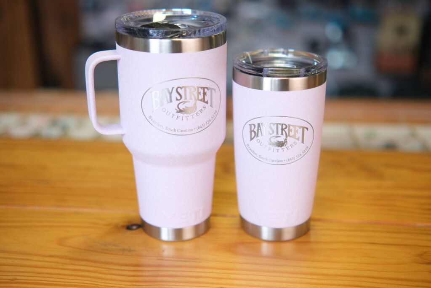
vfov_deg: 27.0
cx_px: 216
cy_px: 144
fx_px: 599
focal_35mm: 50
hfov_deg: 39.6
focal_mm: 33
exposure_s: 1/250
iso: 125
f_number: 1.4
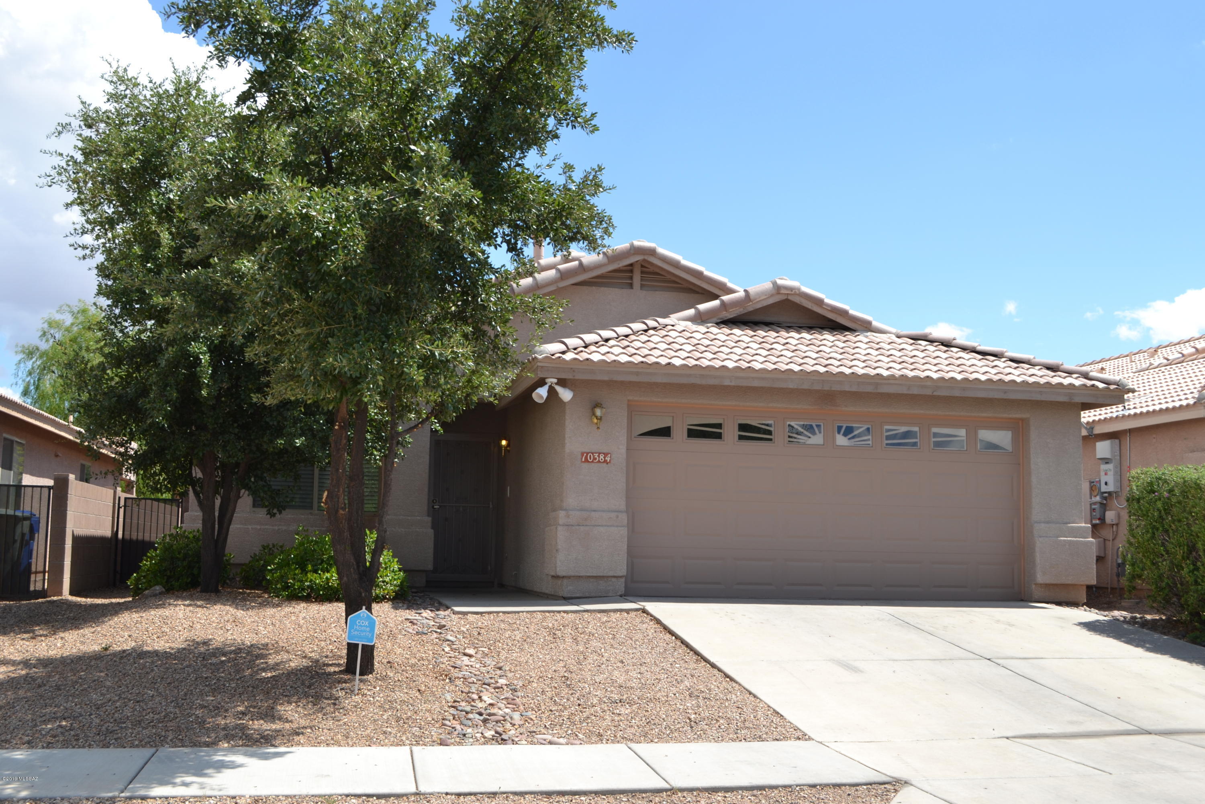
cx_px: 602
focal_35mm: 36
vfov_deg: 36.9
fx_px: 1205
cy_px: 402
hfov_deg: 53.1
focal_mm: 24
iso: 100
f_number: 8
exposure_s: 1/200
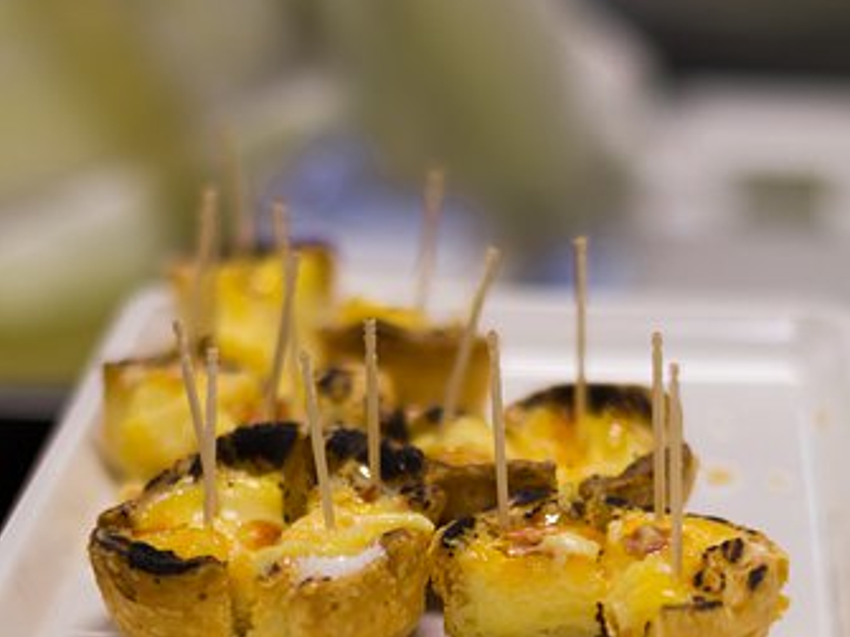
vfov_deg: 13.3
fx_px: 2700
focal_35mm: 110
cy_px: 642
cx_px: 429
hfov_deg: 17.9
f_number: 1.8
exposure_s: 1/125
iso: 200
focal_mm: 50
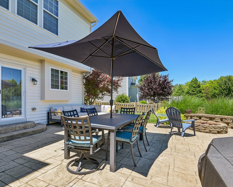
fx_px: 131
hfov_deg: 83.0
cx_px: 104
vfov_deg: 70.8
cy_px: 98
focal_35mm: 19
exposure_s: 1/160
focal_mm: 16
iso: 100
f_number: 8
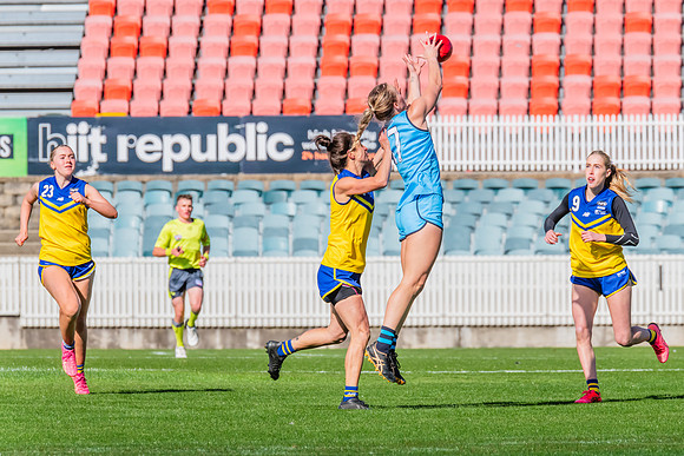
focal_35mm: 516
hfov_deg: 4.0
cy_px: 177
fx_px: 9804
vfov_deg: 2.7
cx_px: 405
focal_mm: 420
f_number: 14
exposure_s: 1/1250
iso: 800
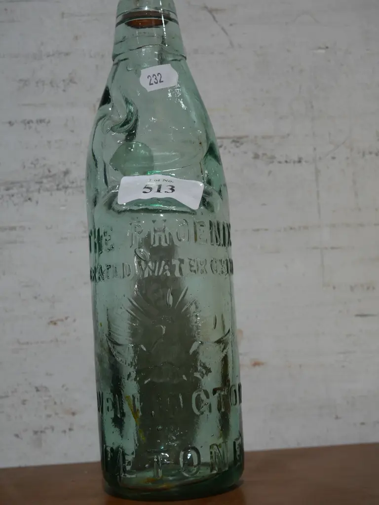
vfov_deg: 34.3
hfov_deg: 26.1
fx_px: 818
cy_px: 252
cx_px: 190
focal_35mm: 56
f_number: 5.3
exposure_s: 1/60
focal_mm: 28
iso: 250
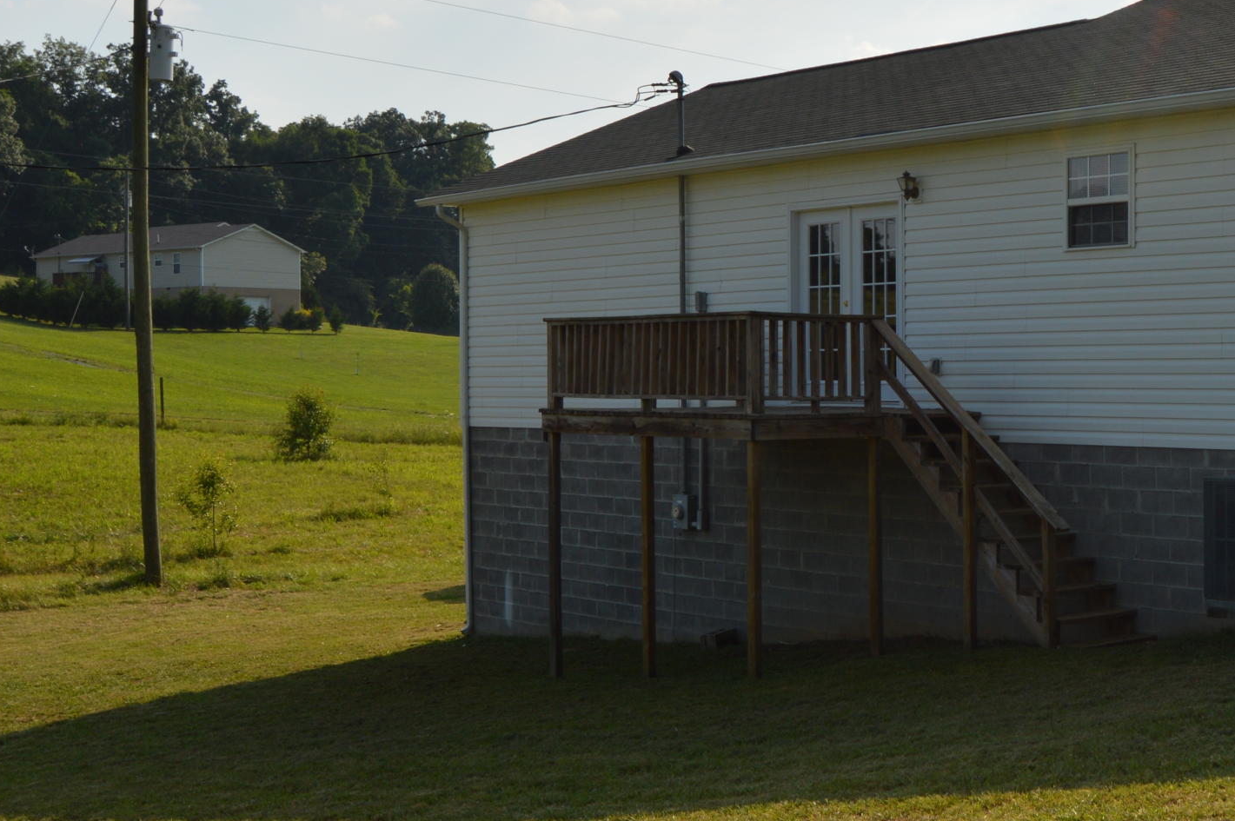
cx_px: 1182
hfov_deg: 32.7
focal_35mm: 57
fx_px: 1954
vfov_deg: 23.7
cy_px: 381
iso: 100
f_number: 9
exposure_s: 1/320
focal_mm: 18
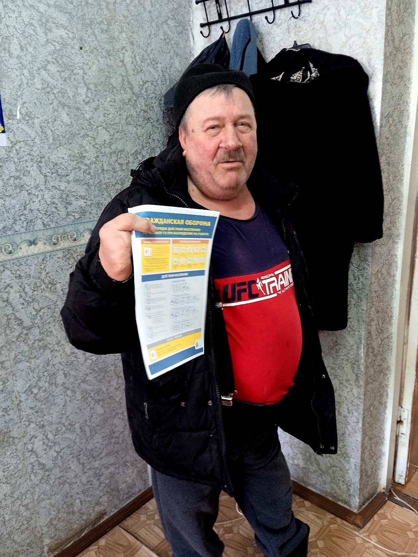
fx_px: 451
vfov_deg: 63.4
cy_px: 278
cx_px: 209
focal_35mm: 28
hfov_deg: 49.8
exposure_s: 1/20
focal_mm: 3.43
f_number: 2.2
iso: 756
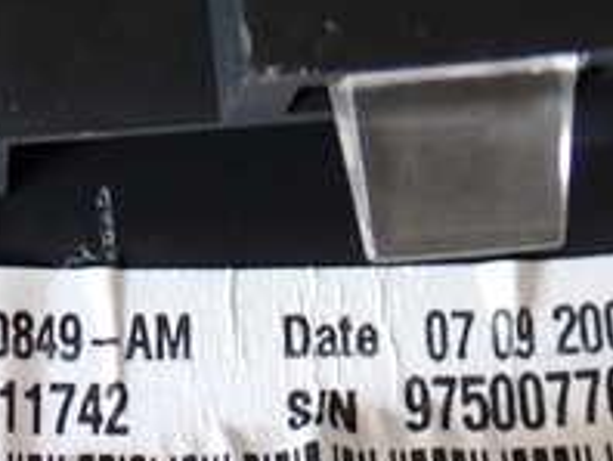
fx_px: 2039
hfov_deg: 16.9
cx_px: 62
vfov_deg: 12.7
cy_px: 486
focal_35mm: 115
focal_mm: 6.83
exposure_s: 1/40
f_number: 2.7
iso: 200
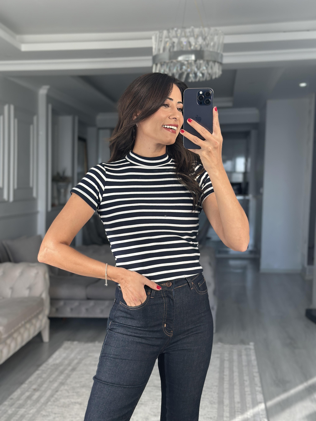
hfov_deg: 30.3
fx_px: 584
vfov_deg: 39.7
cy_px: 210
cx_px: 158
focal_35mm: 48
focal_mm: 6.86
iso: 80
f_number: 1.78
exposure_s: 1/186
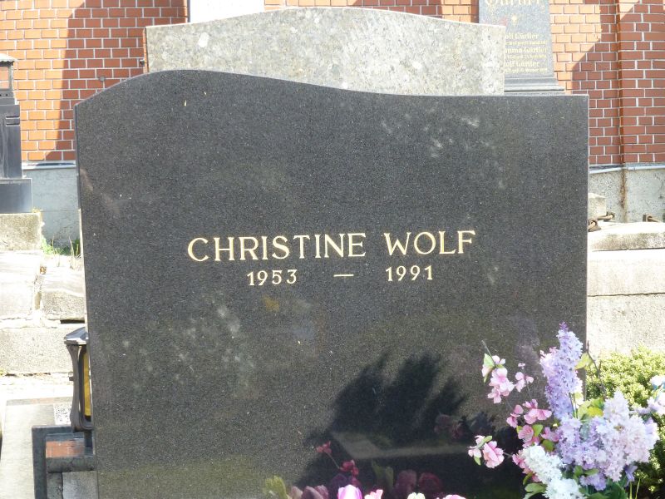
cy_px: 250
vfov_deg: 17.4
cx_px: 332
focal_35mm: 85
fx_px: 1633
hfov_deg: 23.0
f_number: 5.2
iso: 320
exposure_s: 1/250
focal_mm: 15.1
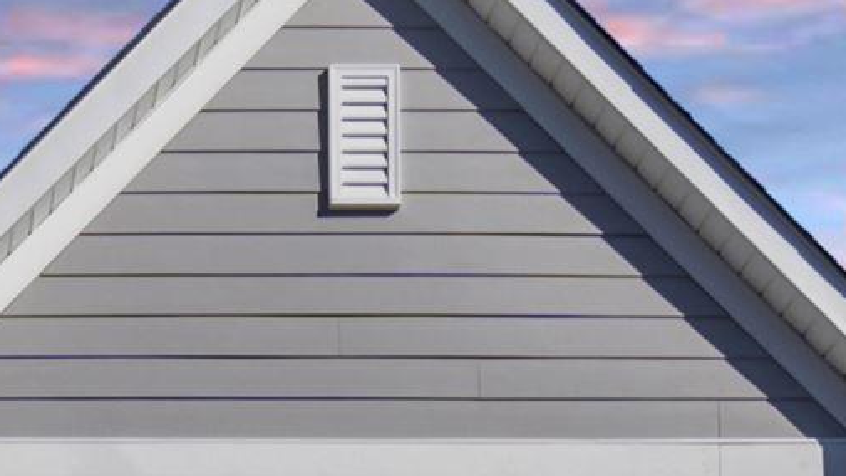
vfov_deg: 11.0
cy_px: 880
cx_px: -142
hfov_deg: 19.8
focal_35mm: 102
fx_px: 2288
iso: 160
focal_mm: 16
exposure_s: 1/250
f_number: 11
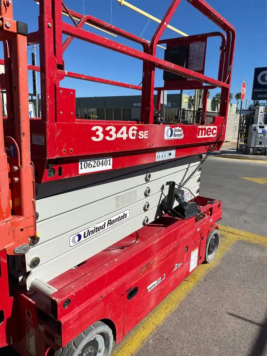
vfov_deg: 67.3
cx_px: 134
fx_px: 267
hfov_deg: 53.1
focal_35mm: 26
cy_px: 178
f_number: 1.8
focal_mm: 4.25
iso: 32
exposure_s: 1/4444
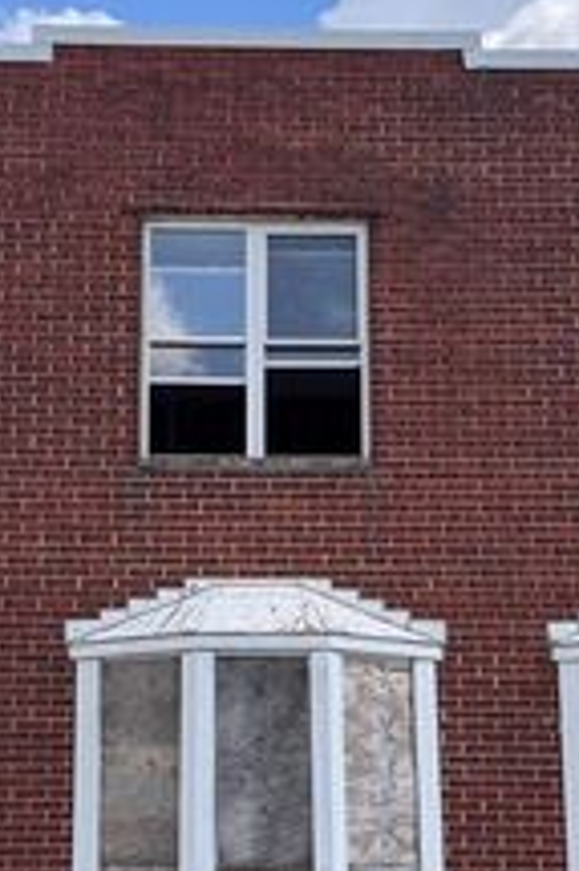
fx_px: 1401
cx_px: 211
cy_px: 585
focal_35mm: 58
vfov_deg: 34.2
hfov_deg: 23.3
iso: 80
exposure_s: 1/2252
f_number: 1.78
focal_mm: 6.76
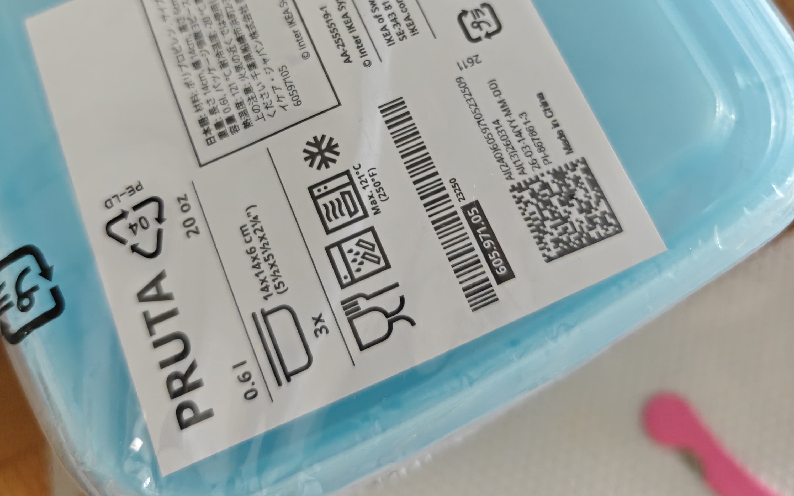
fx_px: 714
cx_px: 393
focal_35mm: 33
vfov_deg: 37.7
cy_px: 146
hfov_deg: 58.1
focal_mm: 6.06
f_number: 1.6
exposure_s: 1/188
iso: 2500
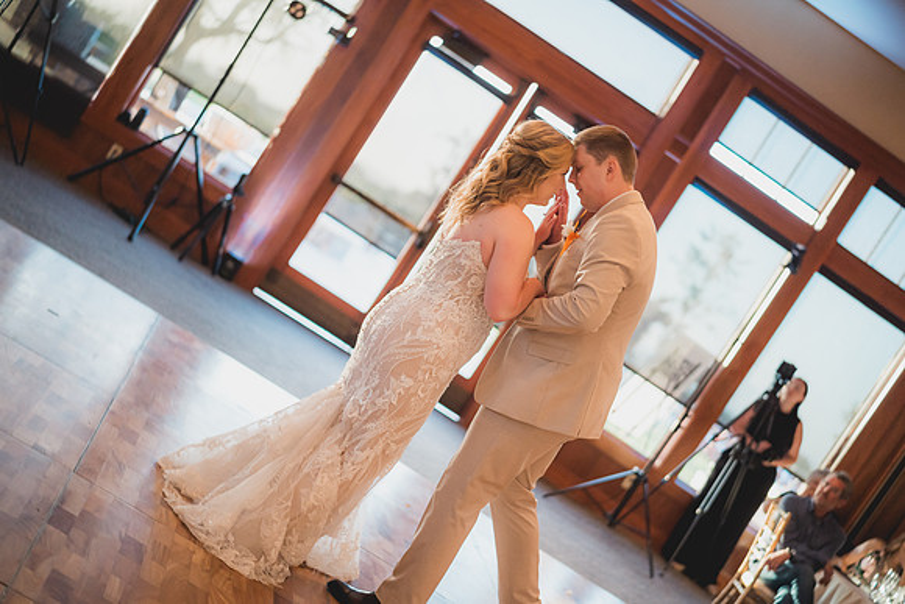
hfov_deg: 39.6
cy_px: 302
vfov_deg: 27.0
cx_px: 452
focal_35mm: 50
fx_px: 1257
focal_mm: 50
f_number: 1.4
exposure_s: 1/1250
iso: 1250
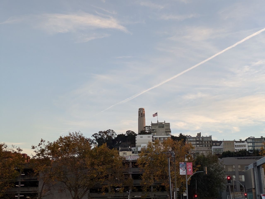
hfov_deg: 37.5
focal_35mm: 51
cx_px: 132
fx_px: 391
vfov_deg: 28.6
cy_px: 100
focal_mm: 5.43
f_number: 1.89
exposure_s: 1/322
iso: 50
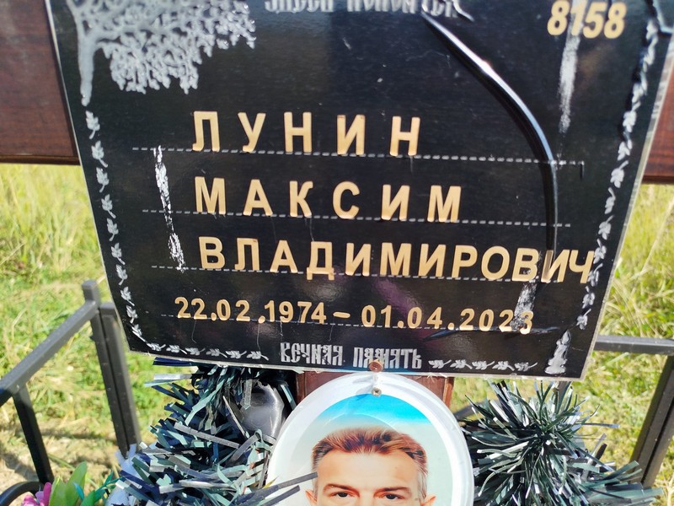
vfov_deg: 56.8
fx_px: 467
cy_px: 253
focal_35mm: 24
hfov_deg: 71.6
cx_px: 337
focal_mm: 5.31
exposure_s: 1/413
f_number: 1.7
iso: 50
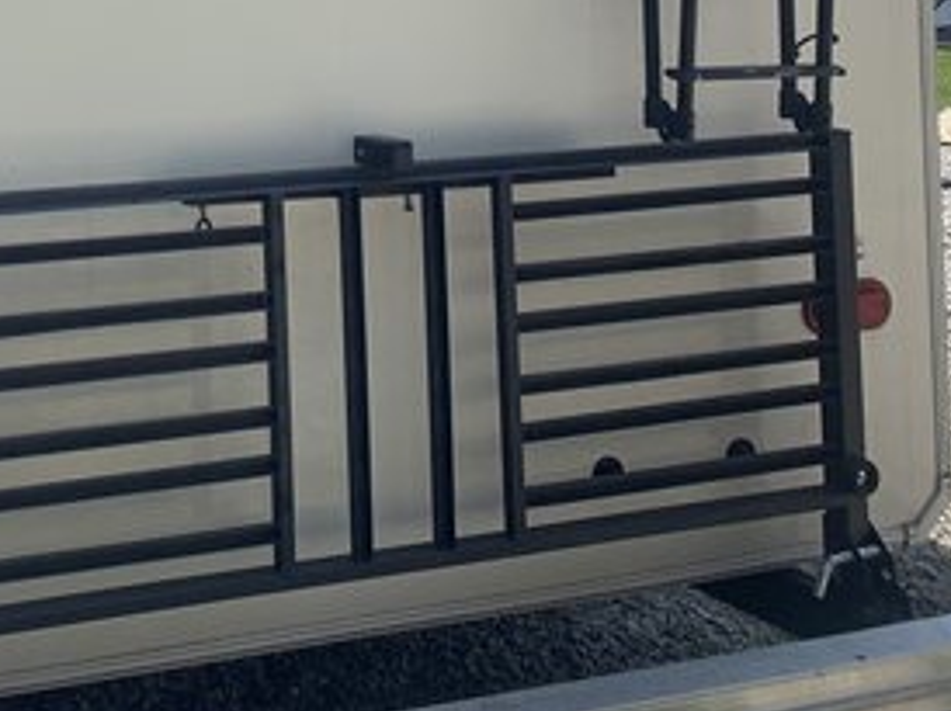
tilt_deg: +2.4
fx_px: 2086
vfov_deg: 17.9
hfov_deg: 23.4
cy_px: -246
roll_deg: +0.0
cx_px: -201
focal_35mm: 76
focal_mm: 4.25
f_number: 1.8
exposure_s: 1/1368
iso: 25
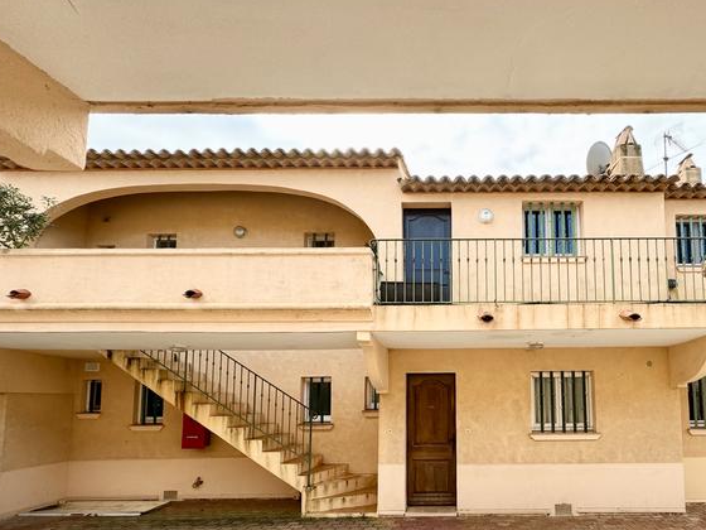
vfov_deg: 63.8
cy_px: 365
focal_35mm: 20
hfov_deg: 78.4
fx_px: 408
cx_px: 484
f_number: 2.2
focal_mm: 2.22
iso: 40
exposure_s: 1/428
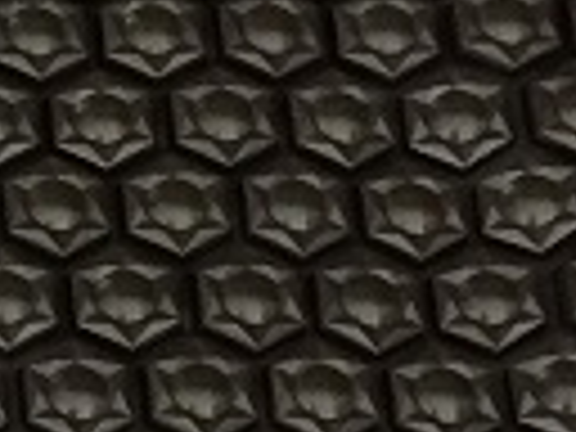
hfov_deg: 10.2
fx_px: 3012
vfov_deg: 8.1
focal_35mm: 181
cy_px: 468
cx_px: -536
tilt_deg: -65.7
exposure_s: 1/33
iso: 320
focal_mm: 4.15
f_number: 2.2
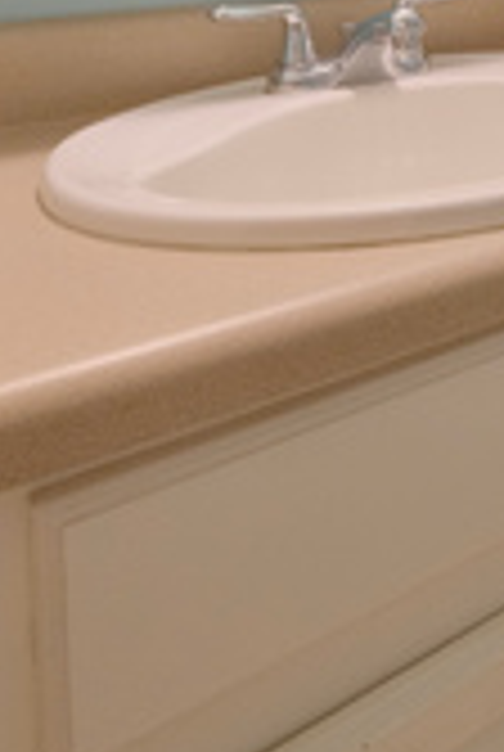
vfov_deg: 38.5
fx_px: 899
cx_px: 644
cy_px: -50
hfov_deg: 26.8
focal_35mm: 43
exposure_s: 1/7
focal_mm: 10
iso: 1600
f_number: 10
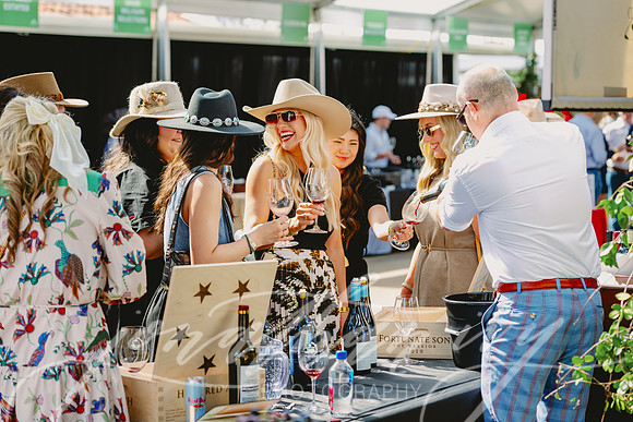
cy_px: 211
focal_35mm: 90
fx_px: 1583
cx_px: 316
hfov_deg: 22.6
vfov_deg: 15.2
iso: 640
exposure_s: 1/1000
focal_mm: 90
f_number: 4.5
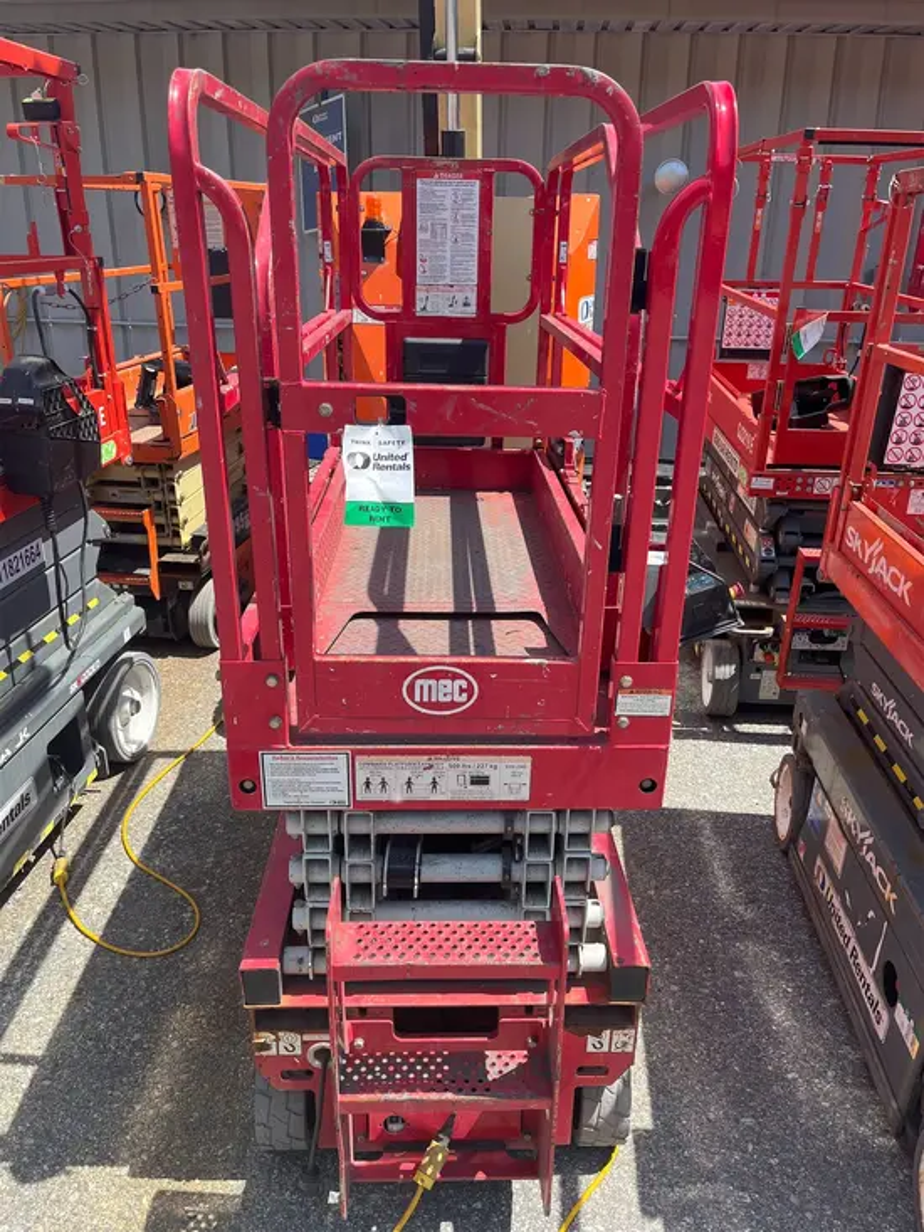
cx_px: 462
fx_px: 925
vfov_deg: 67.3
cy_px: 616
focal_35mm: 26
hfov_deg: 53.1
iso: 50
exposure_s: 1/1372
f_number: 1.6
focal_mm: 5.1
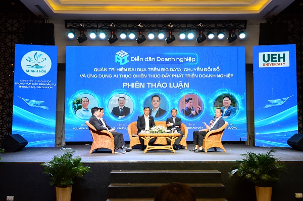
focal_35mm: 40
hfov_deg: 48.0
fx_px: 340
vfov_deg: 32.8
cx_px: 152
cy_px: 100
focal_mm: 27
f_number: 8
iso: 2500
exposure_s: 1/60
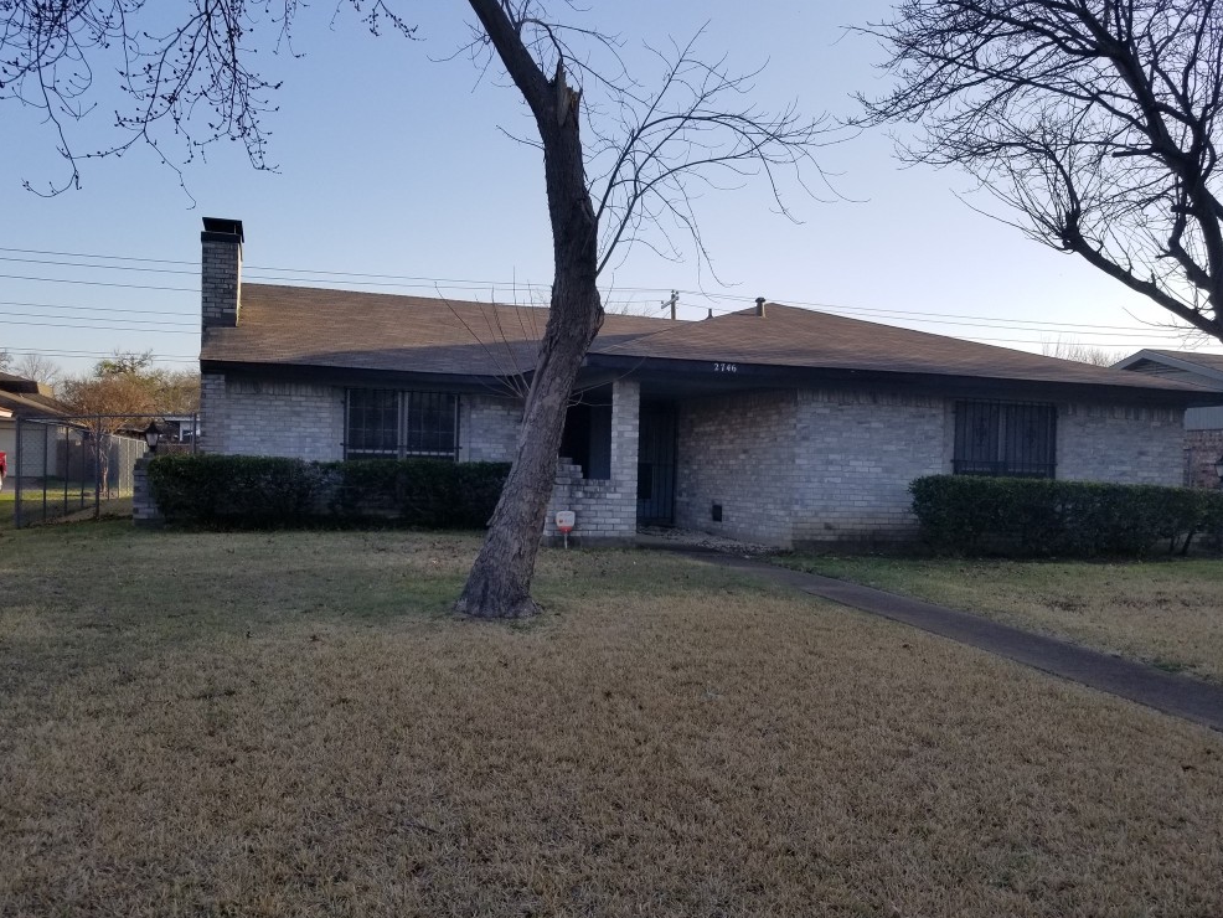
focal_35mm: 27
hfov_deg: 65.3
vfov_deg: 51.4
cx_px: 592
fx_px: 954
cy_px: 468
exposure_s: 1/1172
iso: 50
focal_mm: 4.3
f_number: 1.7
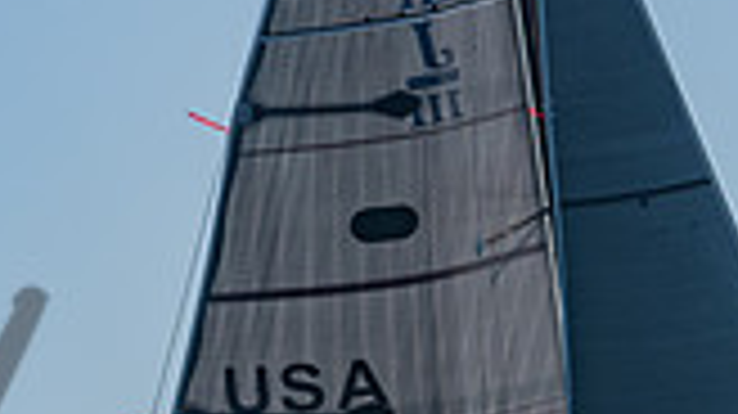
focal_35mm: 457
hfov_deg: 4.7
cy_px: 879
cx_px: 657
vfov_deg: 2.6
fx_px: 8937
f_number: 6.3
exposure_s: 1/500
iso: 160
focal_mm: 84
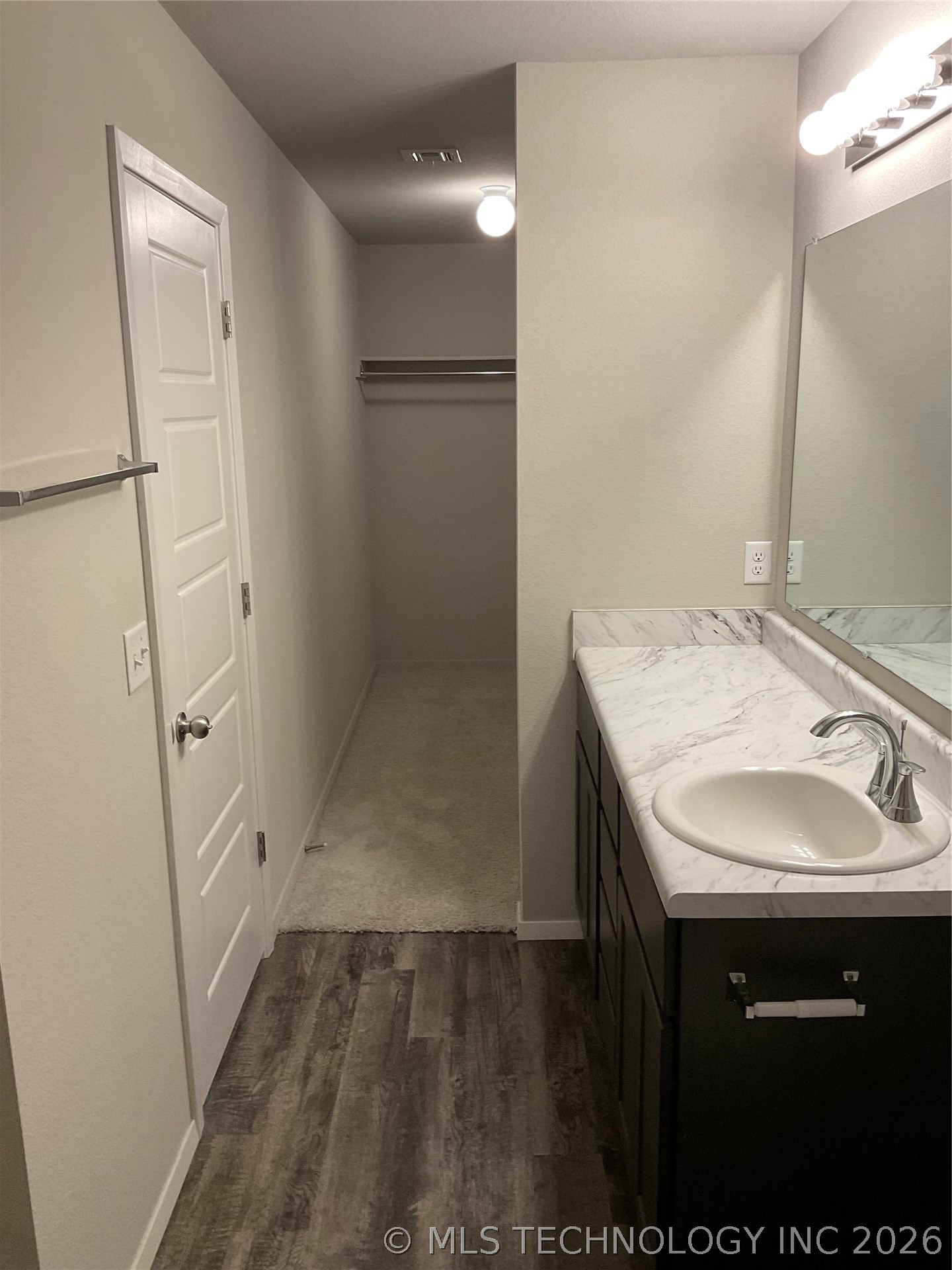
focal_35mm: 29
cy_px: 635
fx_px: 1063
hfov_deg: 48.2
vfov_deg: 61.7
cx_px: 476
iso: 64
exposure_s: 1/60
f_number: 1.8
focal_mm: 3
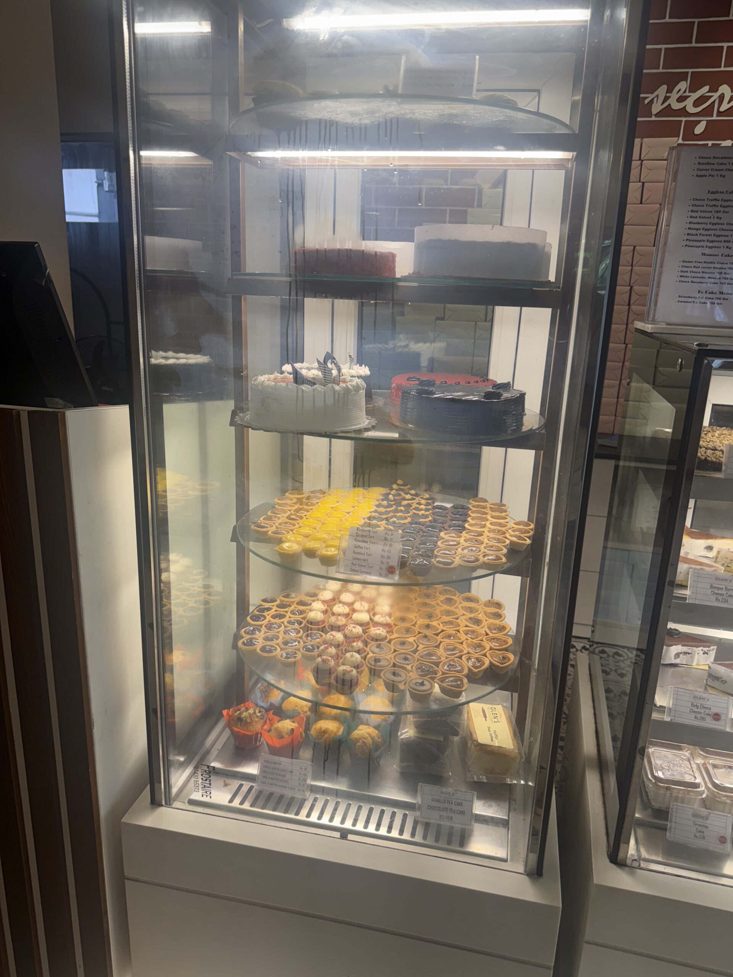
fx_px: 678
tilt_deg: -17.8
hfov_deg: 56.8
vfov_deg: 71.6
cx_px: 366
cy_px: 488
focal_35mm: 24
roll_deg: -2.3
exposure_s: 1/141
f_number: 1.78
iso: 64
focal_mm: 6.76
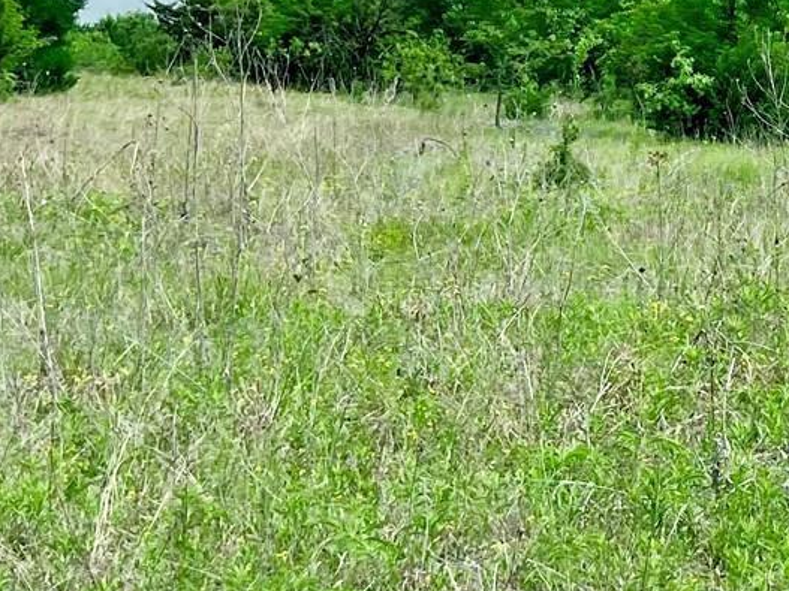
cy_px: -40
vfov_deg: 14.3
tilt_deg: +8.5
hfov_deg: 18.8
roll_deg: +5.0
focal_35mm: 101
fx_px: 2302
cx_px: 837
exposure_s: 1/8696
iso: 50
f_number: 1.5
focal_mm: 5.7
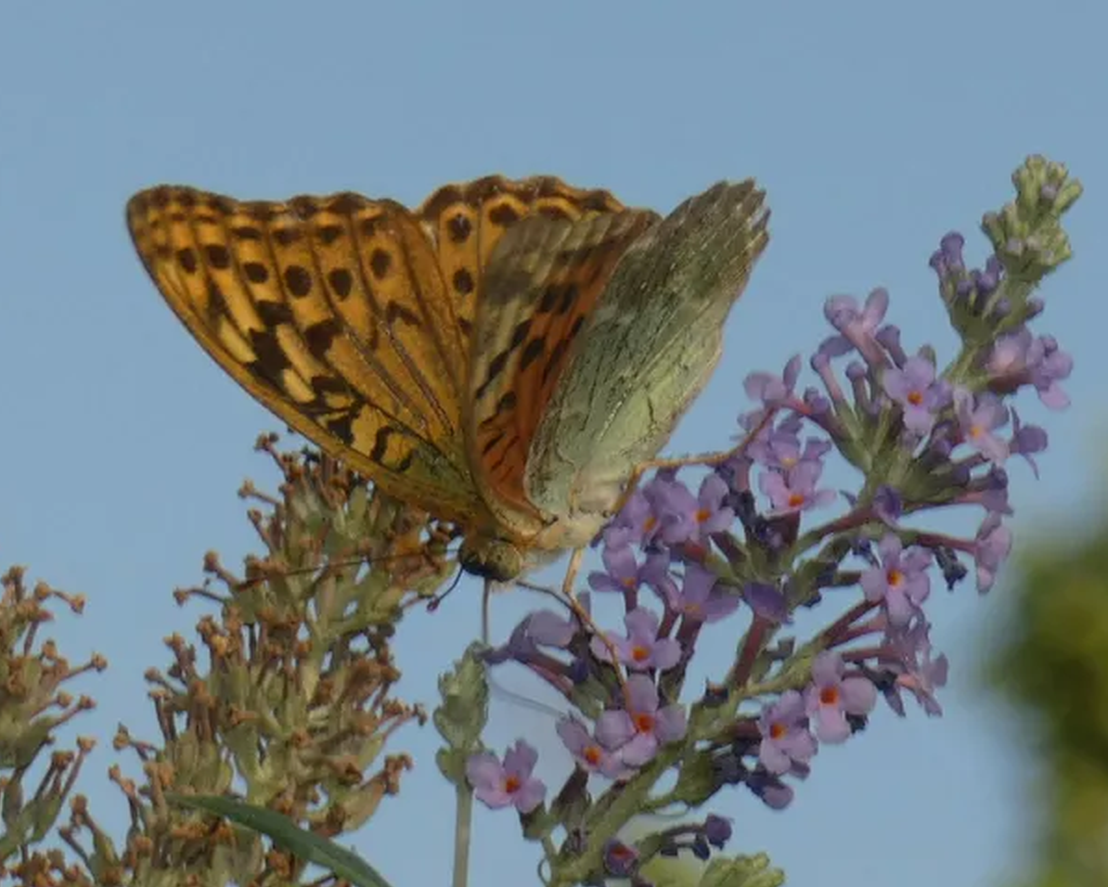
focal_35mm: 227
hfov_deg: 8.5
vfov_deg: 6.8
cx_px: 581
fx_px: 7446
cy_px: 444
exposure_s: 1/100
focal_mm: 38.9
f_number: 5.5
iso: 80
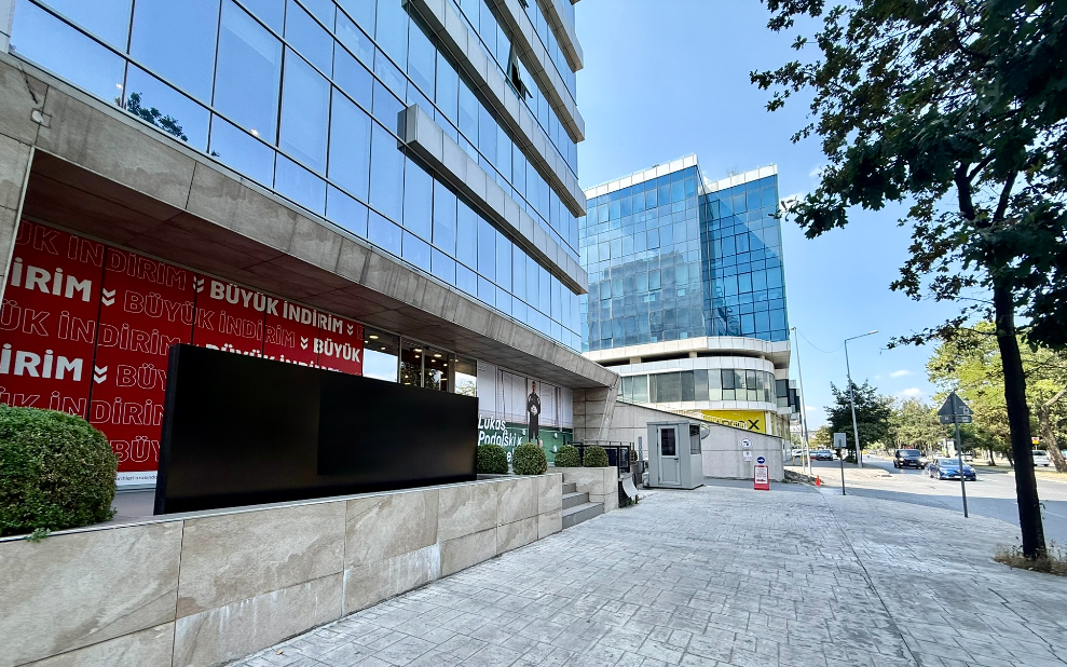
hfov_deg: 101.5
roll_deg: +1.0
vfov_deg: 73.9
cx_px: 532
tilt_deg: +6.7
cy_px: 401
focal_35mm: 15
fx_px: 436
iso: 64
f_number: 2.2
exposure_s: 1/574
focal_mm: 2.22
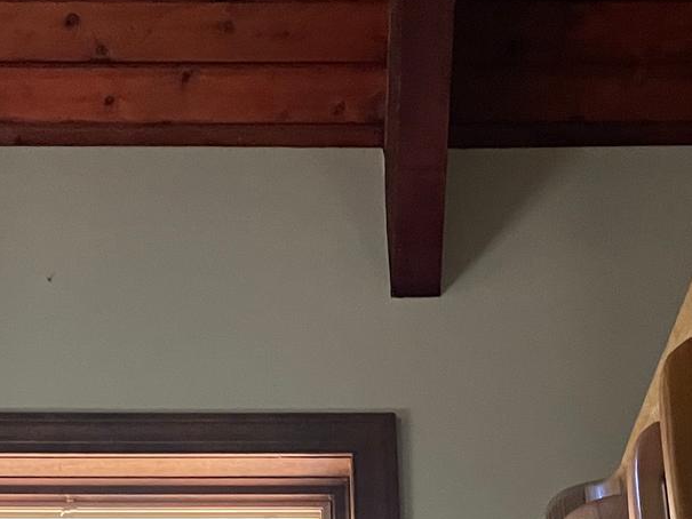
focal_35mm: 88
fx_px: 1760
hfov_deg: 22.2
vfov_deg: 16.1
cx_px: 237
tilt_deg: +25.3
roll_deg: +1.2
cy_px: 624
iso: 640
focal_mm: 4.2
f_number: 1.6
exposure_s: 1/32
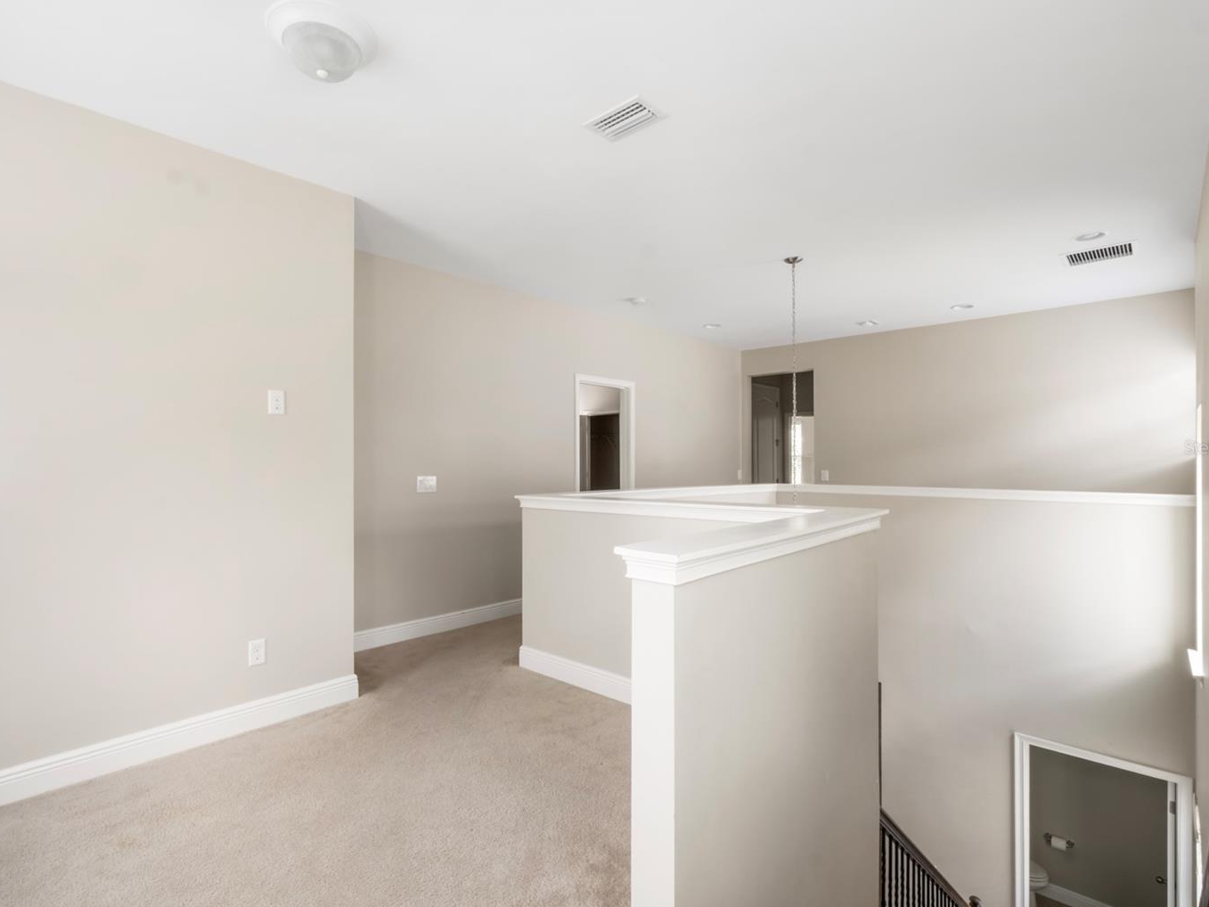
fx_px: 594
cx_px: 551
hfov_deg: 90.8
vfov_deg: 74.7
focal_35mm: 17
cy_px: 447
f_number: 14
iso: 320
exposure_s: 1/1.67
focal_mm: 10
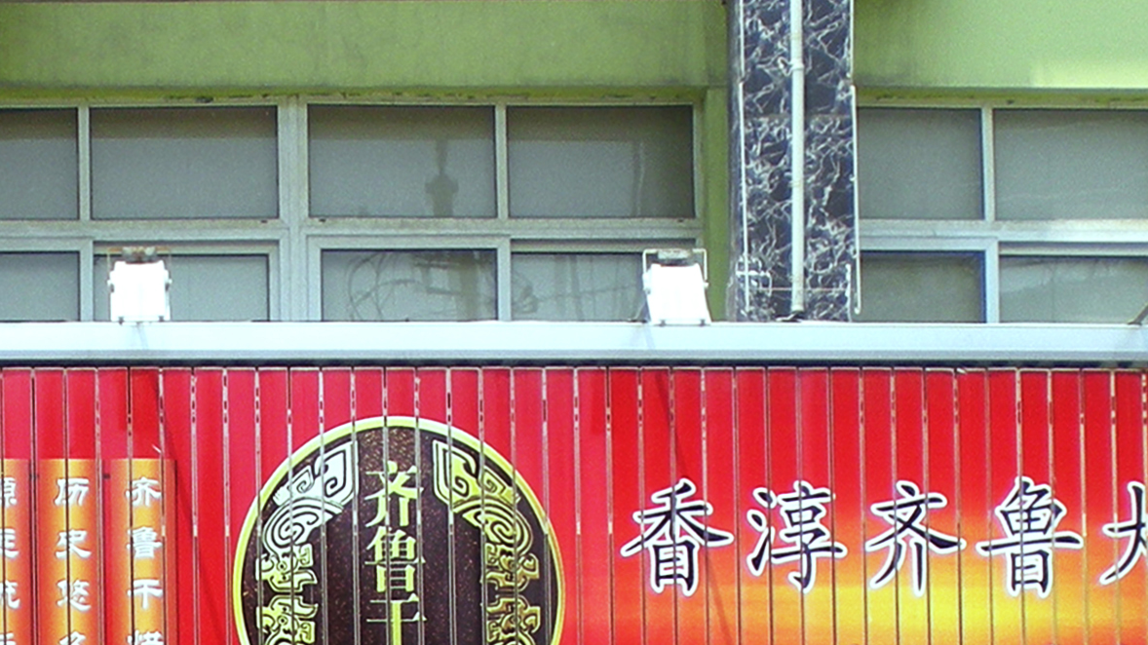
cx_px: 350
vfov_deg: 10.8
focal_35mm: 108
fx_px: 3287
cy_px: 1001
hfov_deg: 19.7
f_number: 4.6
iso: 50
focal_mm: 6.3
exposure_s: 1/243
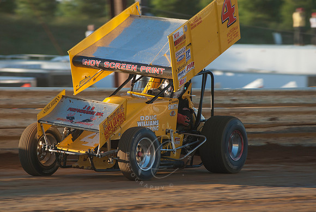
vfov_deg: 4.6
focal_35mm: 300
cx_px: 158
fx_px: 2636
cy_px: 106
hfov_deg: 6.9
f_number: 4
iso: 100
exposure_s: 1/500
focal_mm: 200
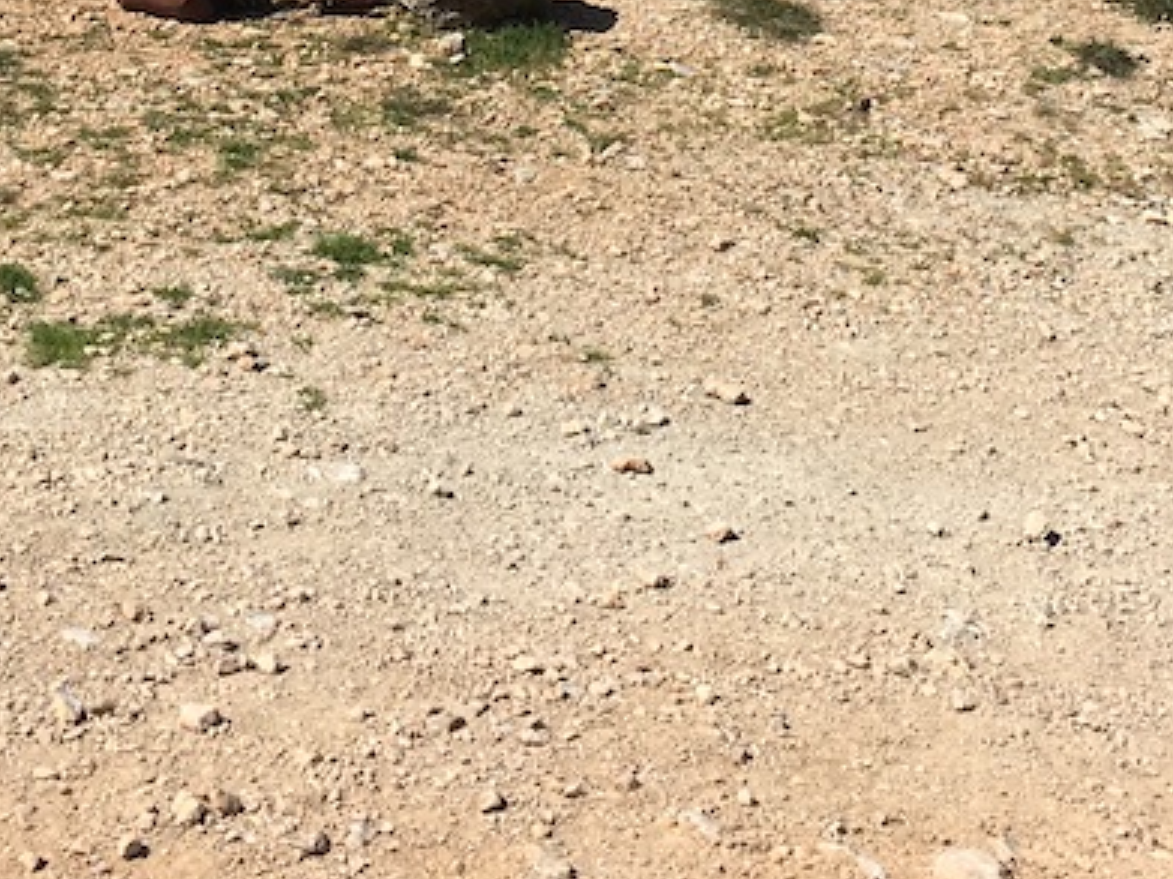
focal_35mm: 95
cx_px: 753
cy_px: -444
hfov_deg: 20.6
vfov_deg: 14.5
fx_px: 3218
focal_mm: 4.15
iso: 25
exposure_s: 1/2079
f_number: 2.2
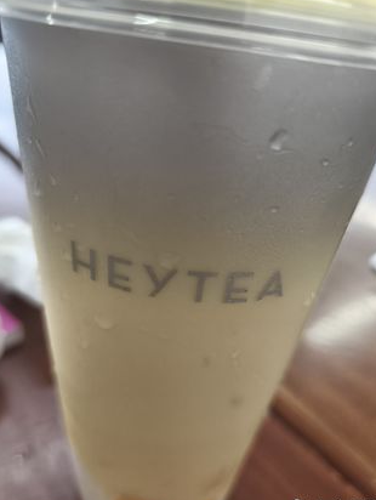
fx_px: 376
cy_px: 252
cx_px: 186
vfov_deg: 67.2
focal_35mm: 26
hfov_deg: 53.2
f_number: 1.6
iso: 400
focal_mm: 5.84
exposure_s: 1/57.1
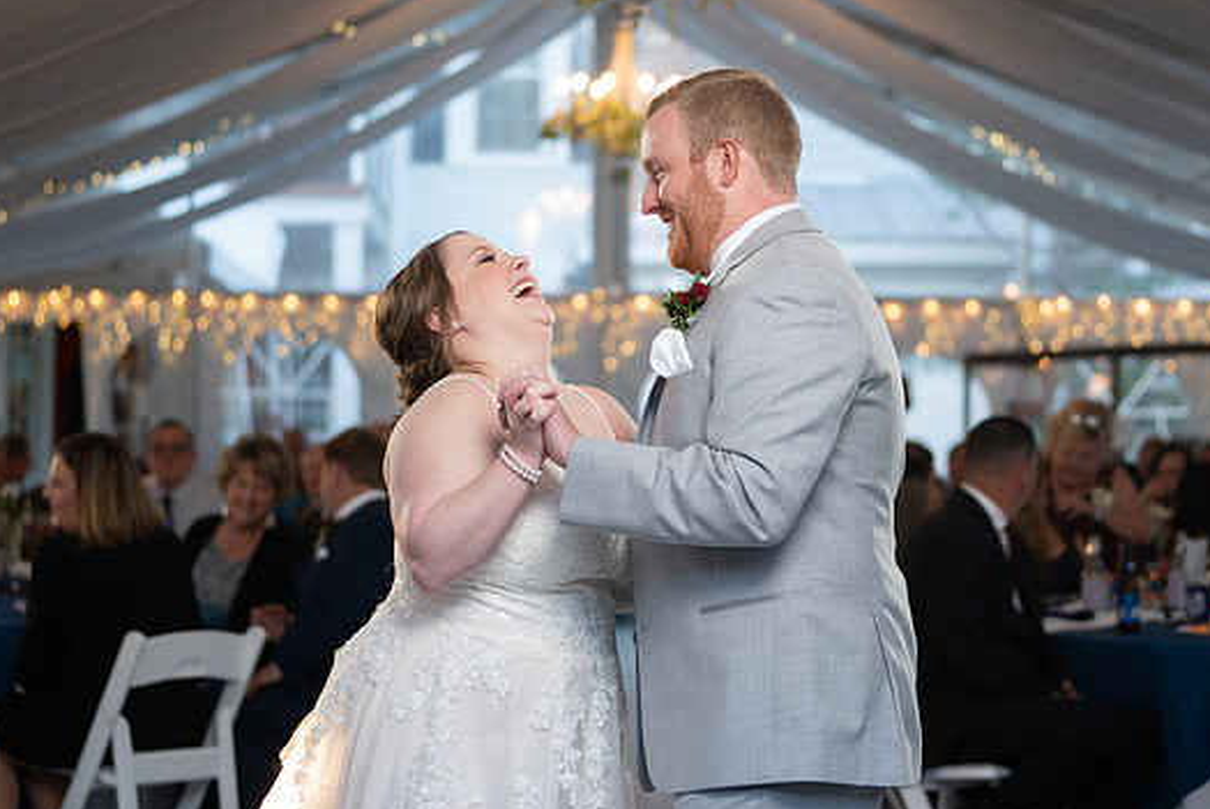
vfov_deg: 15.1
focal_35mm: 91
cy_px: 368
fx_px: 3061
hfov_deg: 22.3
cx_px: 705
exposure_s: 1/250
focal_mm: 70
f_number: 2.8
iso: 500
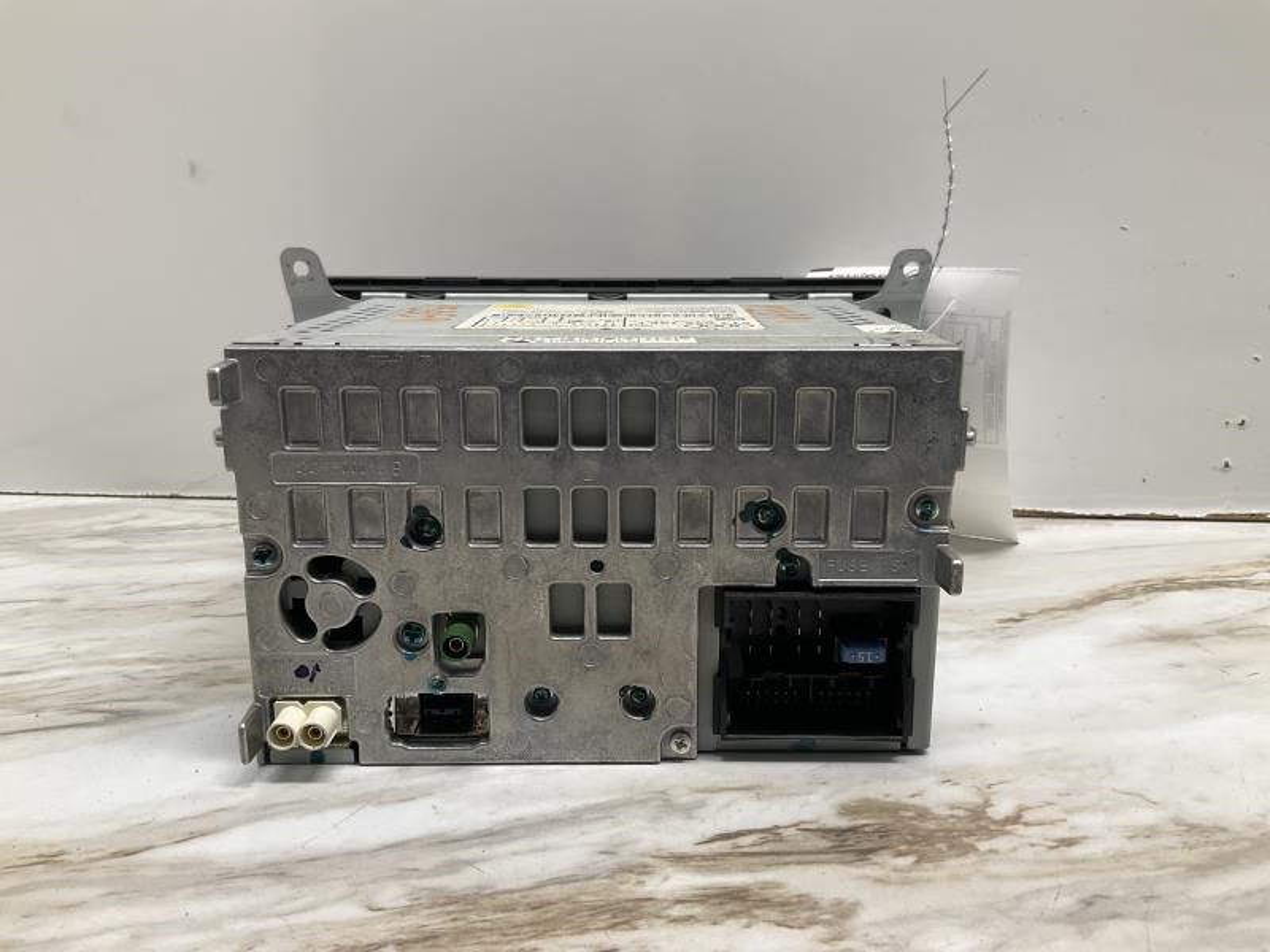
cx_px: 635
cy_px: 476
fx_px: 1064
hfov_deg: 61.7
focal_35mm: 29
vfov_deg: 48.2
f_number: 1.8
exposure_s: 1/346
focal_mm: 3
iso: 25
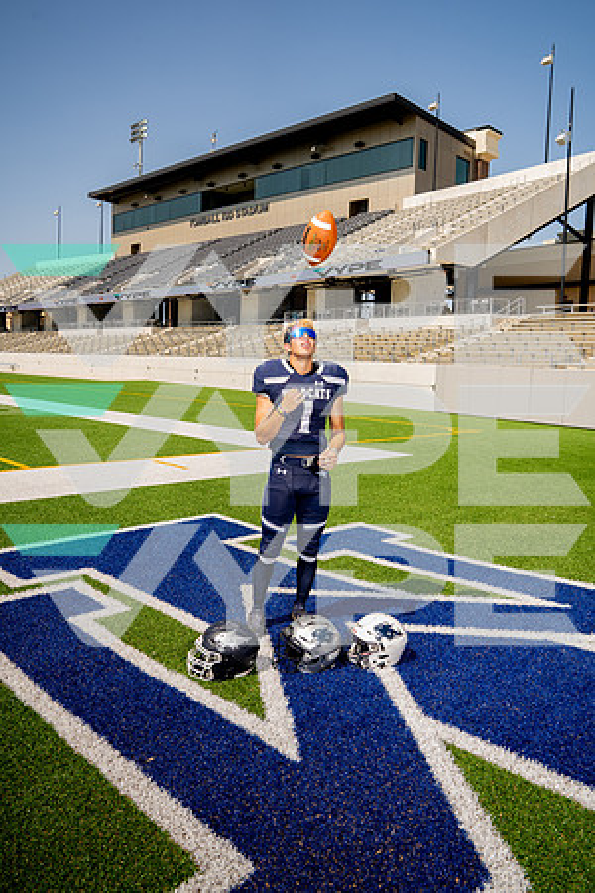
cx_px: 298
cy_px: 446
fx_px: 645
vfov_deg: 69.4
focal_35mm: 26
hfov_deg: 49.6
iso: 100
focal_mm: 26
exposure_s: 1/250
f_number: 7.1
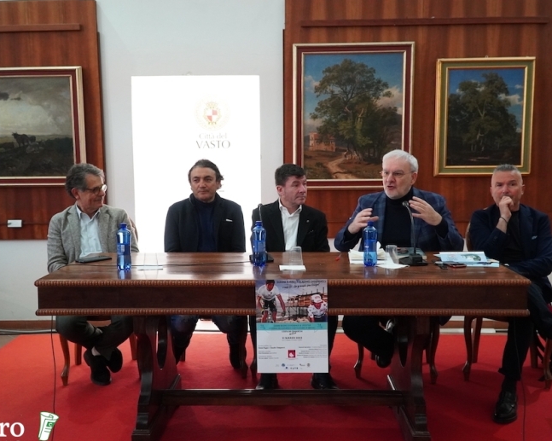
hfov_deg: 49.6
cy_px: 224
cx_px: 270
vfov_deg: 40.5
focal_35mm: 37
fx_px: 597
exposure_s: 1/60
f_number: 4
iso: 3200
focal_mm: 21
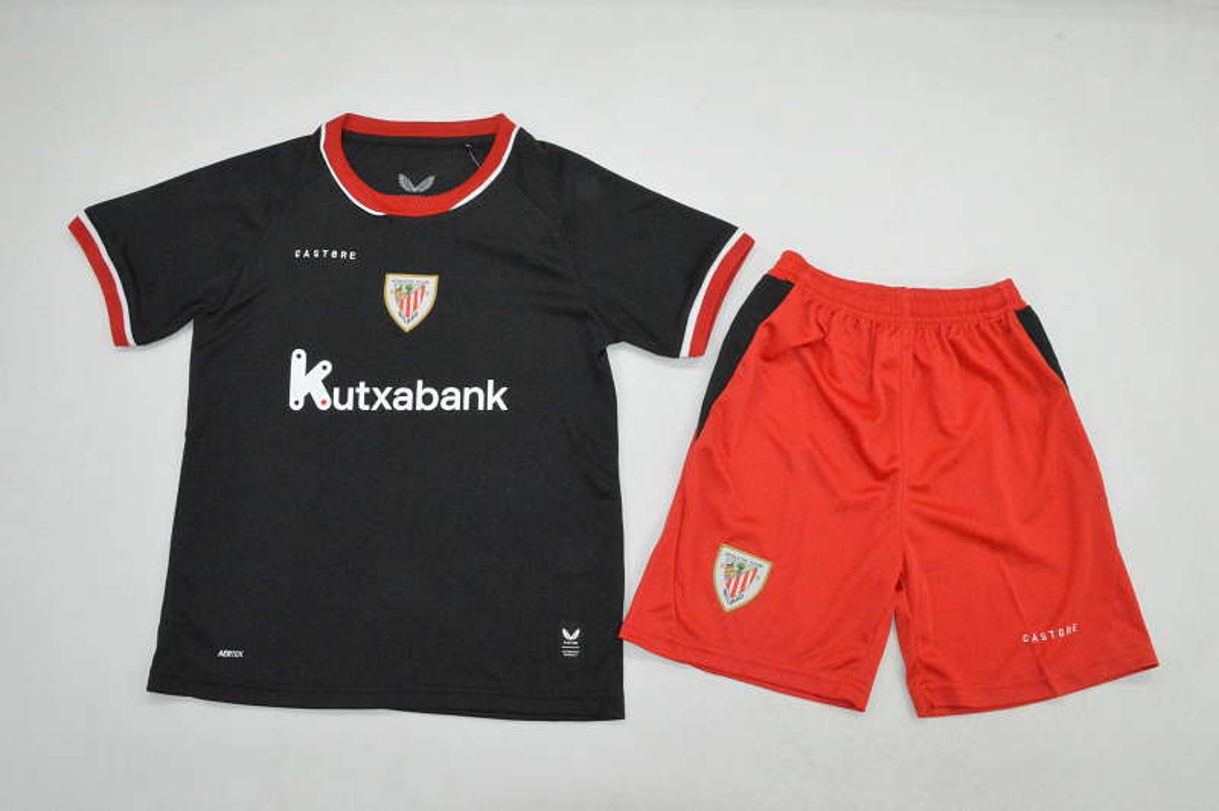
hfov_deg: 67.4
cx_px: 610
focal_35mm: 27
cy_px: 406
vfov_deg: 47.9
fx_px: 913
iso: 6400
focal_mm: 18
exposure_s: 1/160
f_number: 22
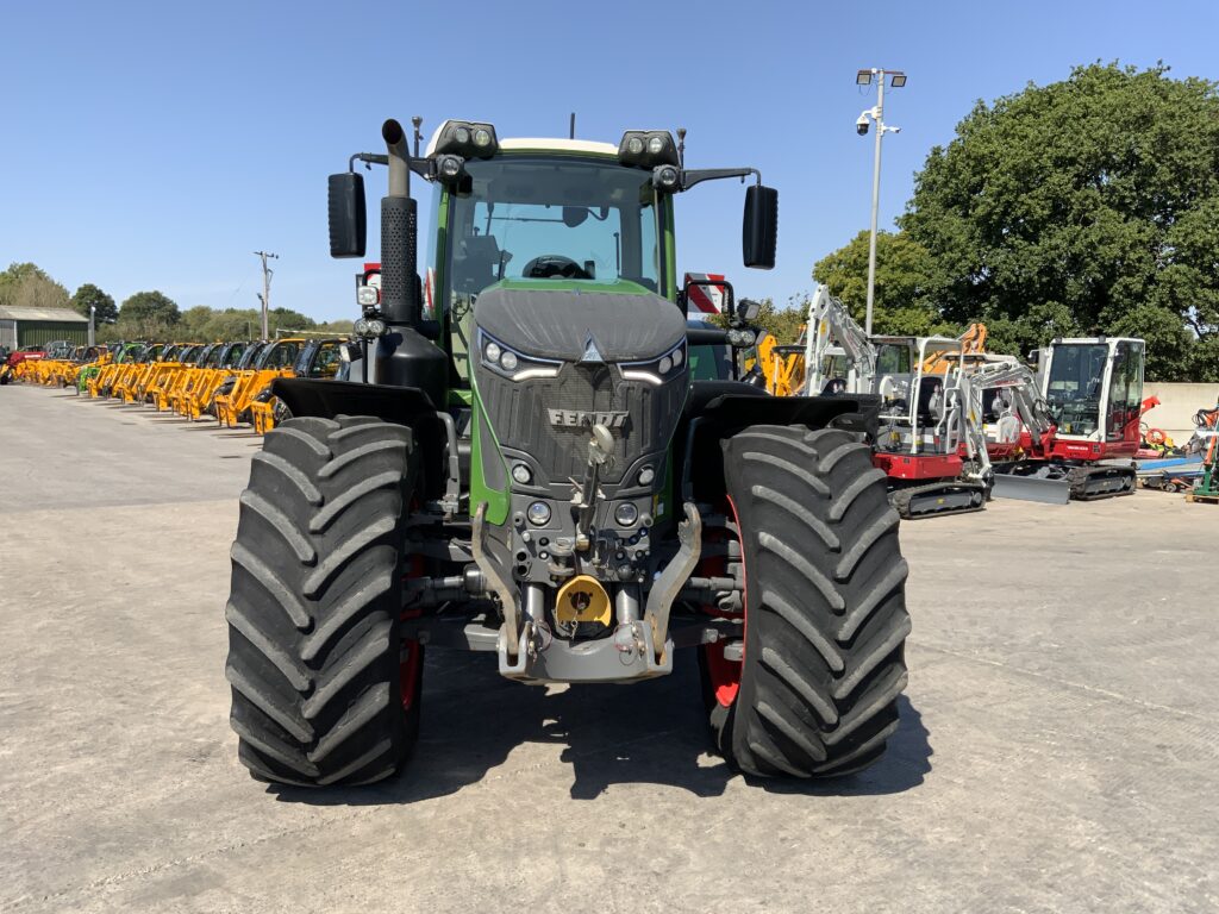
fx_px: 1021
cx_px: 610
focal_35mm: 29
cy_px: 457
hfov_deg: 61.7
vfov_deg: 48.2
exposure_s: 1/1490
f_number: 1.8
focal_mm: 3
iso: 16
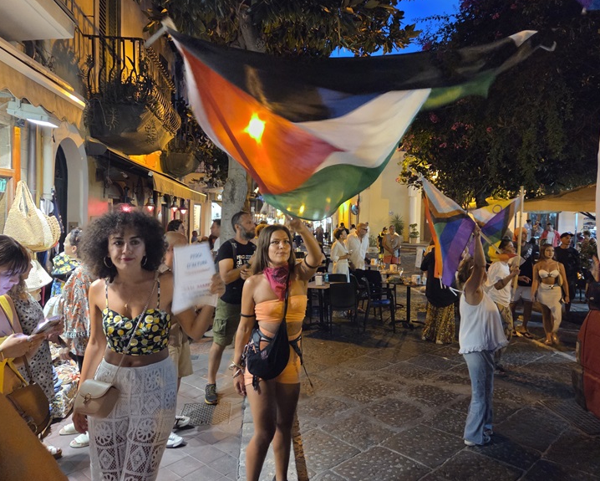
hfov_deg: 68.1
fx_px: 444
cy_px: 232
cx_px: 308
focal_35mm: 25
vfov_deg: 56.8
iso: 1600
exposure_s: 1/100
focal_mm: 5.4
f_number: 1.8
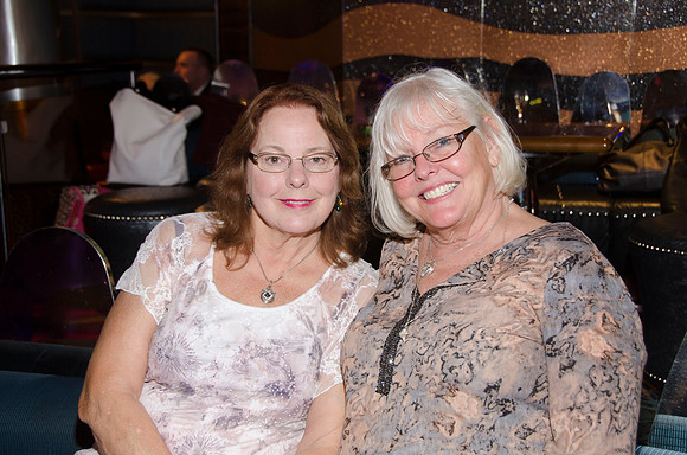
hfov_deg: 36.9
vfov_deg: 24.9
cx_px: 344
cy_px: 228
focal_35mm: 54
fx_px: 1028
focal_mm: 36
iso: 400
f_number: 5.6
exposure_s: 1/60
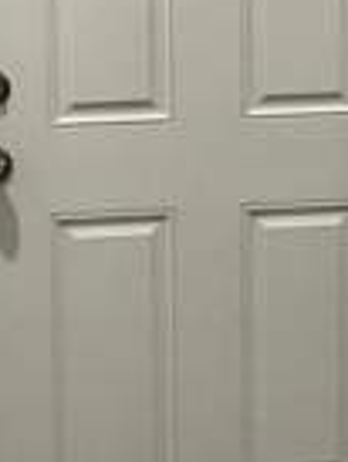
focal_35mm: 135
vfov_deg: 14.5
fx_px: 1807
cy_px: 115
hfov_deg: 11.0
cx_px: 78
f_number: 1.8
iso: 80
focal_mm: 3
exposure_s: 1/60
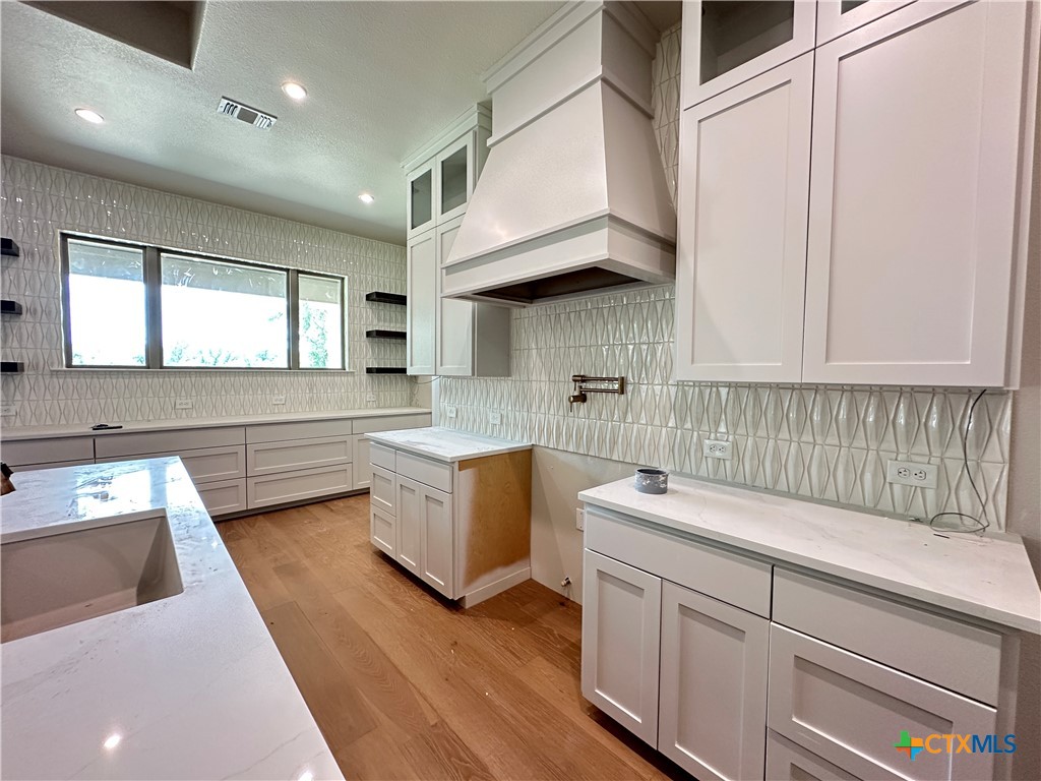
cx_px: 520
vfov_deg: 85.7
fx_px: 421
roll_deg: -0.8
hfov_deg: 102.1
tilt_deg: -2.1
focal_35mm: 14
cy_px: 390
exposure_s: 1/60
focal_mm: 2.22
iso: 250
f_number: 2.2
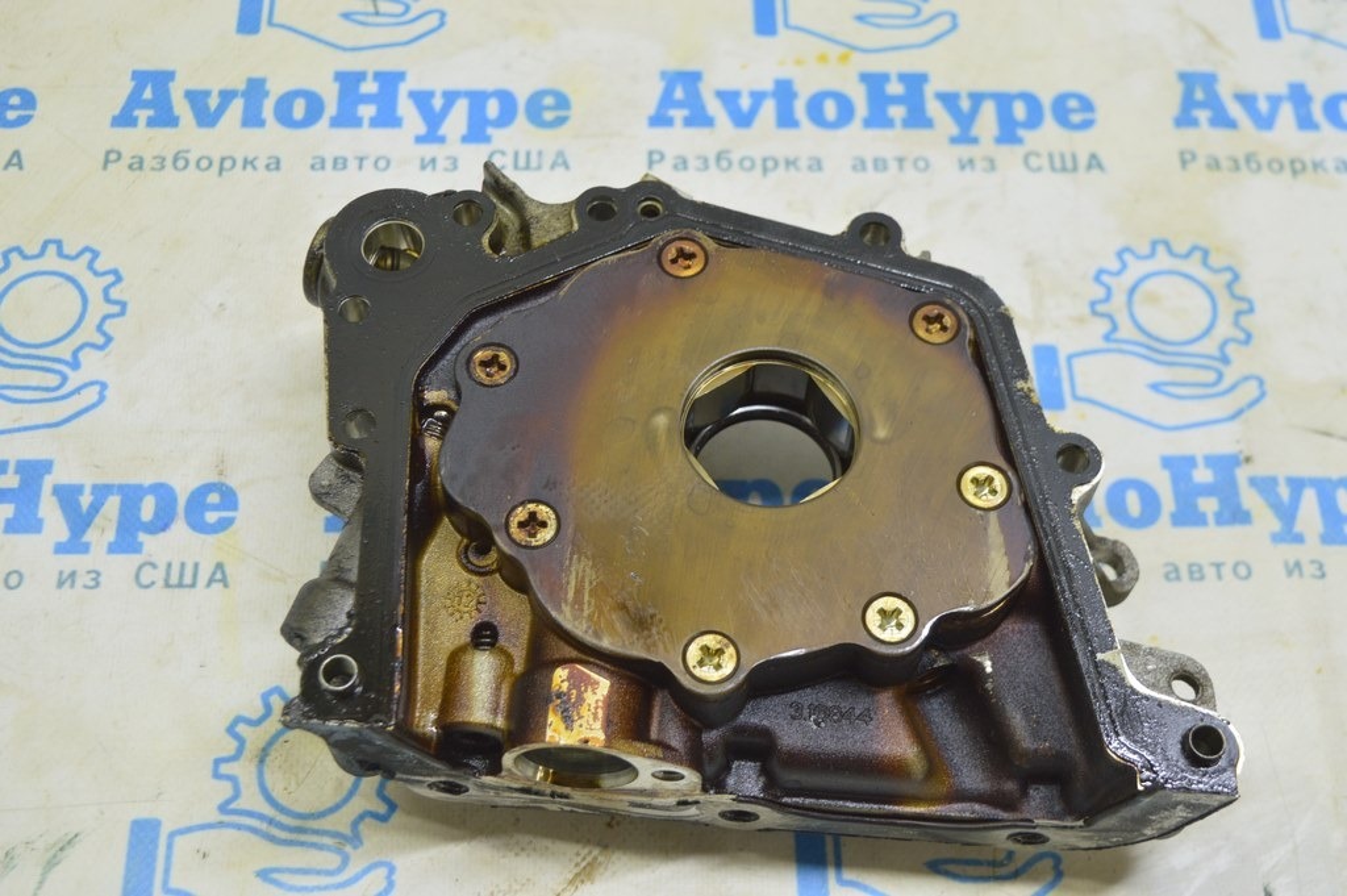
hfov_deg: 41.1
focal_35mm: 48
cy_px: 448
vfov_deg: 28.0
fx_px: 1795
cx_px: 674
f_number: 5.6
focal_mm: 32
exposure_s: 1/20
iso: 400
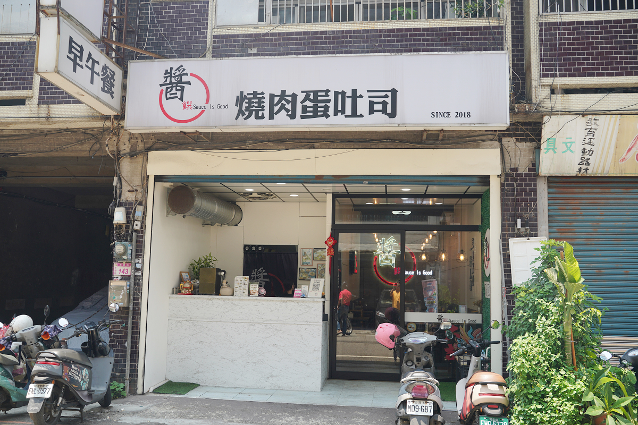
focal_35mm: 33
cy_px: 212
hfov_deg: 57.2
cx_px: 319
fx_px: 585
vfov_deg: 40.0
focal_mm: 33
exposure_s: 1/160
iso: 200
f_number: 4
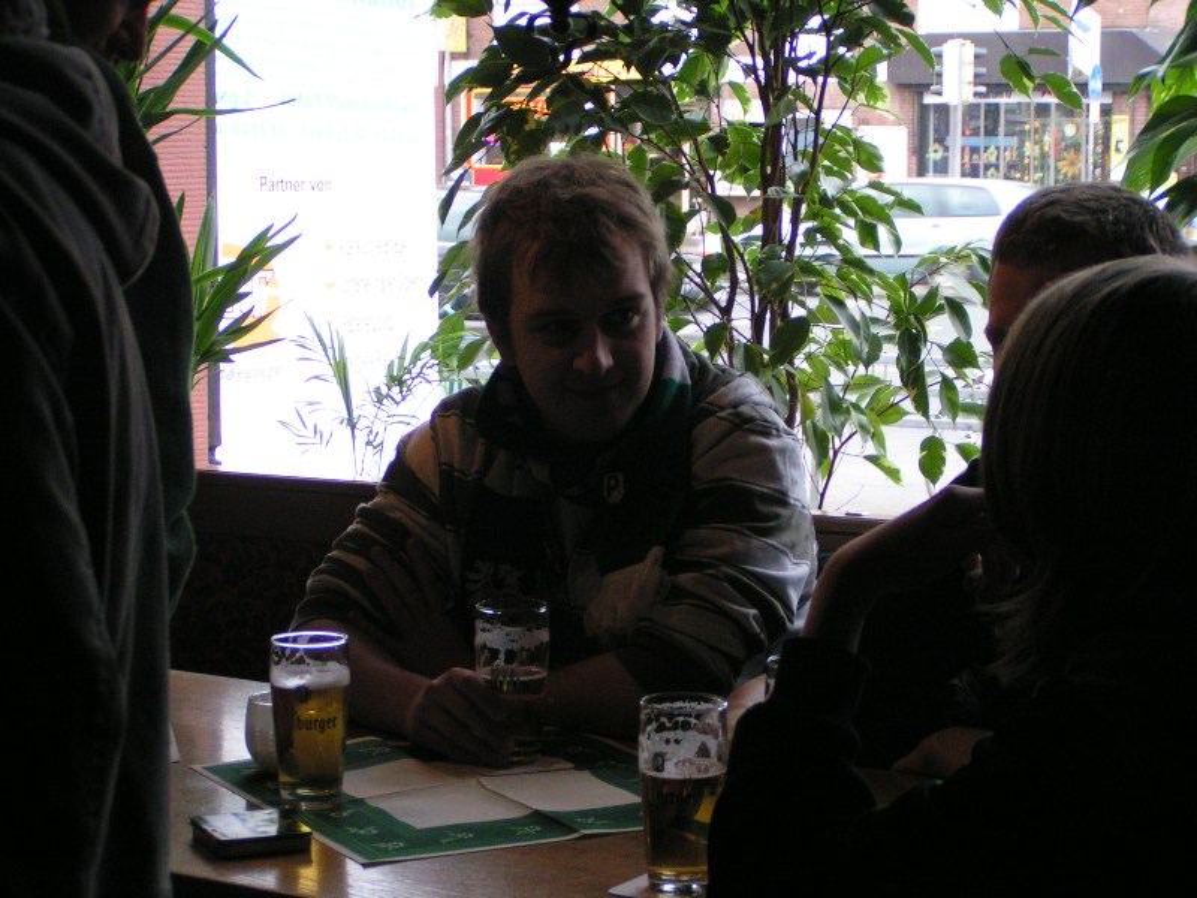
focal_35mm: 82
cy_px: 449
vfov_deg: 18.0
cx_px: 598
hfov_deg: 23.8
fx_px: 2836
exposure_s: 1/60
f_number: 3.2
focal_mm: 12.6
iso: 200
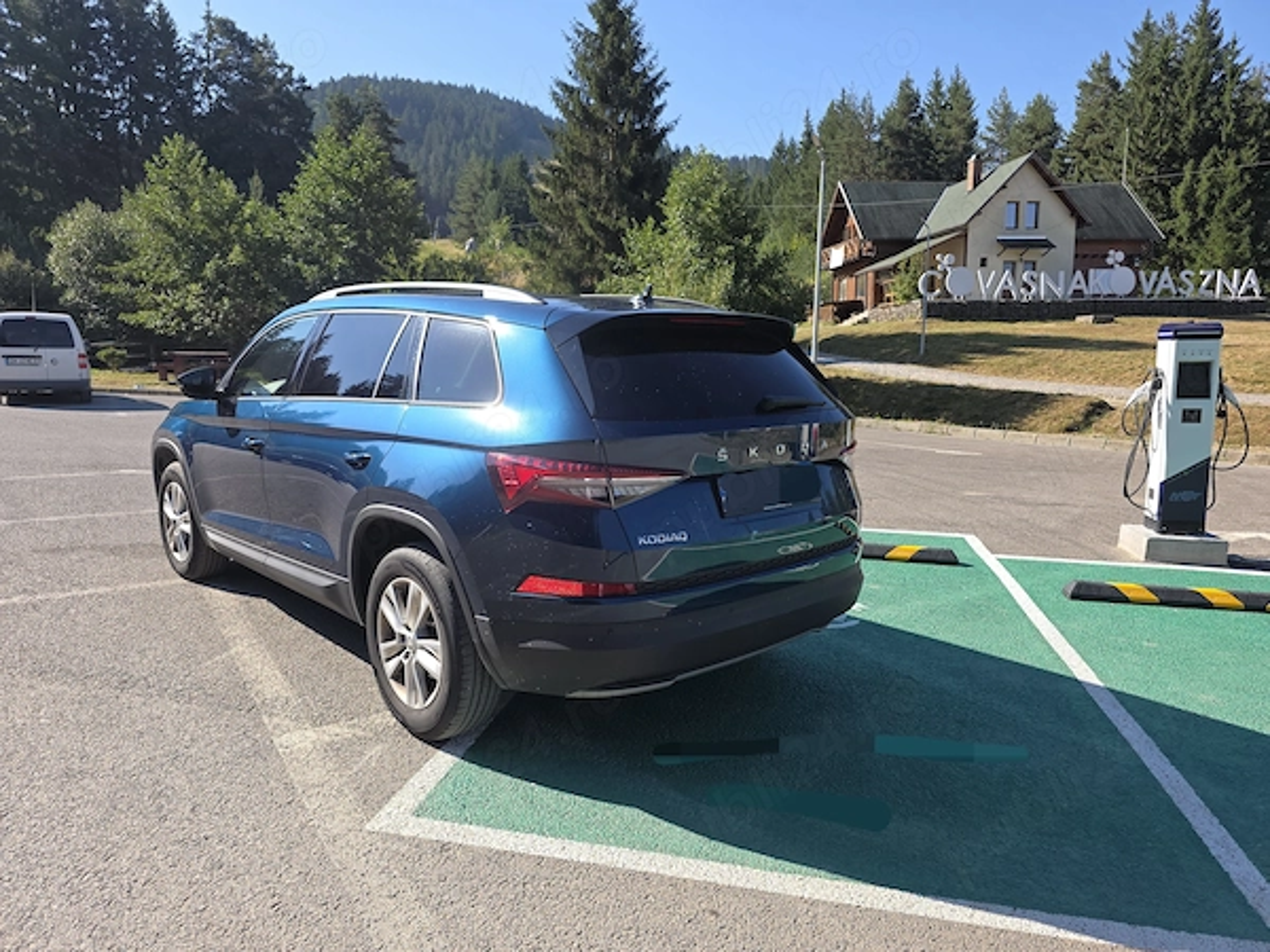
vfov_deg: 58.9
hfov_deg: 73.9
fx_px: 844
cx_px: 635
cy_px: 476
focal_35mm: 23
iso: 12
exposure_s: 1/455
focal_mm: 6.3
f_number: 1.7
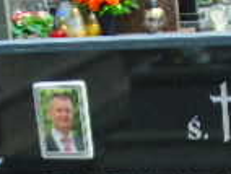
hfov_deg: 11.0
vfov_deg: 7.9
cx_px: 158
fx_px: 1203
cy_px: 363
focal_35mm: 180
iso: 80
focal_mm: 7.1
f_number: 3.9
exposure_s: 1/400
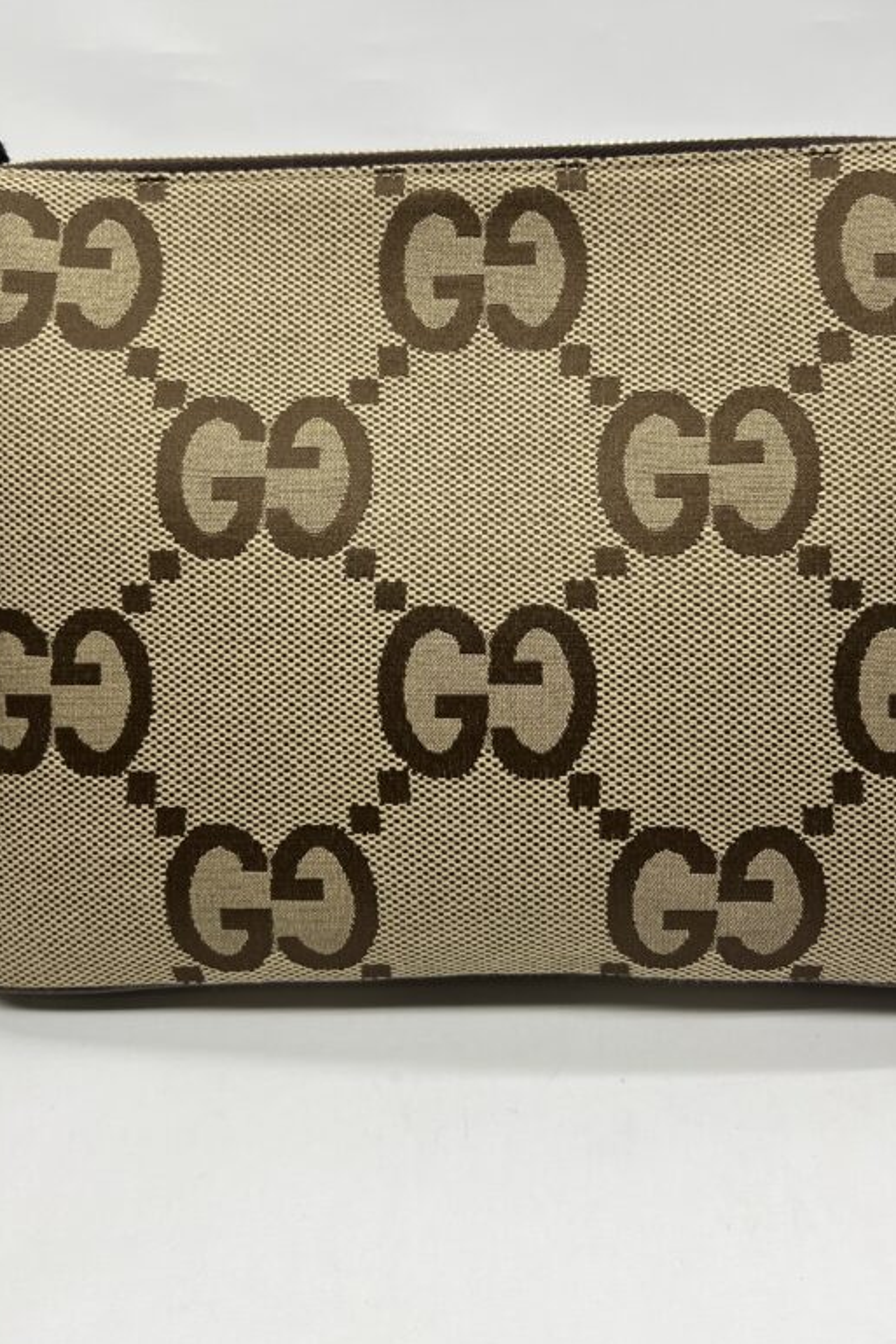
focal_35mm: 36
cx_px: 487
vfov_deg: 52.8
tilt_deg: -28.9
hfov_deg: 36.9
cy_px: 554
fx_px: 1343
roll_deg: +0.1
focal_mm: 5.7
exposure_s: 1/131
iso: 32
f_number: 1.5
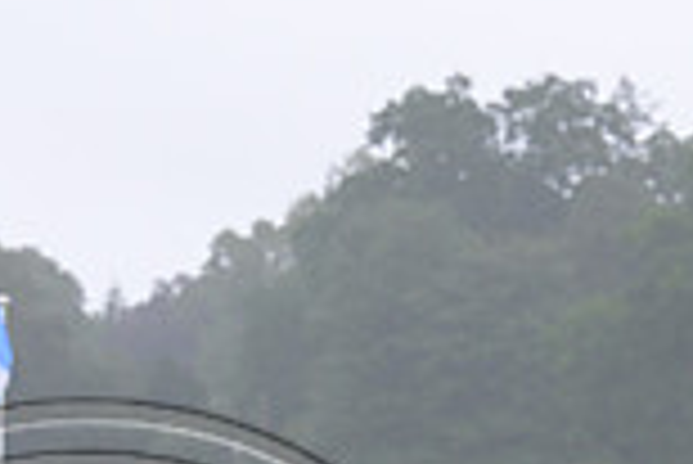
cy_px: 800
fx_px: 6802
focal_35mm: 353
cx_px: 36
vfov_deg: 3.9
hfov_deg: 5.8
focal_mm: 94
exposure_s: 1/800
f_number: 5.6
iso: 800
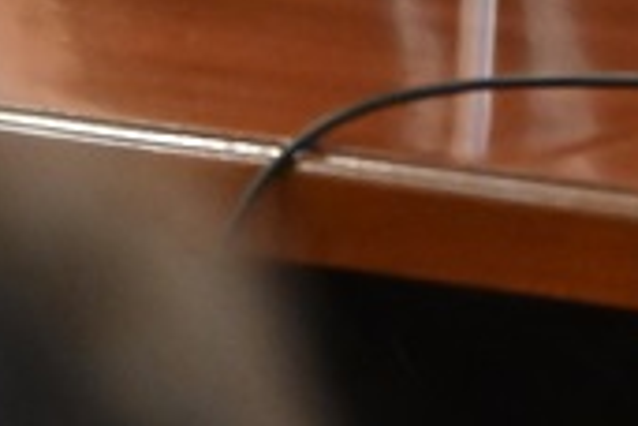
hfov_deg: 2.0
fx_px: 18695
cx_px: 1257
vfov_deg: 1.3
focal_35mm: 1055
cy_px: -766
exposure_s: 1/60
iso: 6400
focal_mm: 150
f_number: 6.3
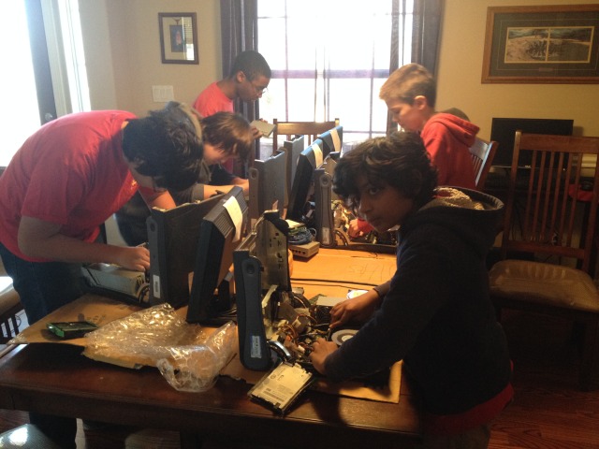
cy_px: 224
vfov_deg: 40.7
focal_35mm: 35
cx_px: 300
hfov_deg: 52.6
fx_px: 606
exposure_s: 1/20
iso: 200
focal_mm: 4.28
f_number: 2.4
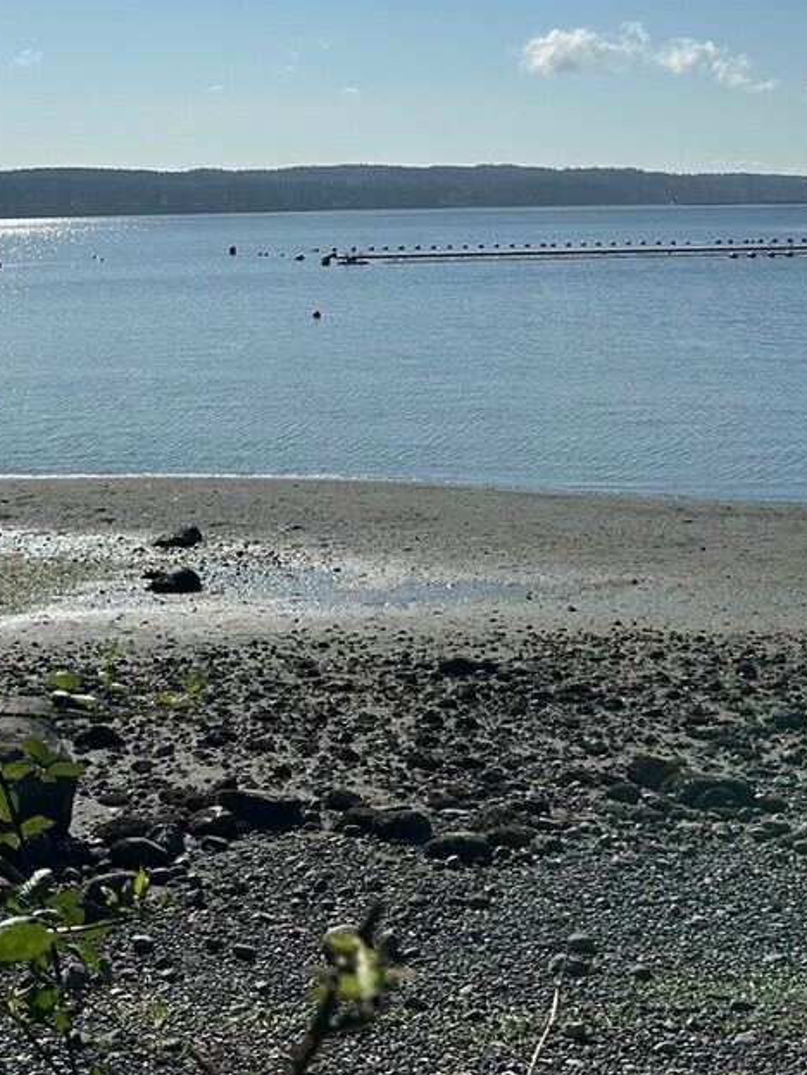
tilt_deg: +4.2
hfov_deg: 24.4
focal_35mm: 60
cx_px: 353
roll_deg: +0.1
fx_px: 1865
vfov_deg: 30.4
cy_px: 52
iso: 50
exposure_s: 1/16393
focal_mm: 5.7
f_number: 1.5
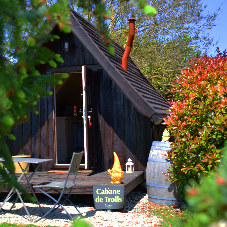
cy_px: 115
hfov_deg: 26.0
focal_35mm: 66
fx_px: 490
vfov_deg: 26.1
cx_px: 89
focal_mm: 34
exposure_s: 1/1250
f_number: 7.1
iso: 800
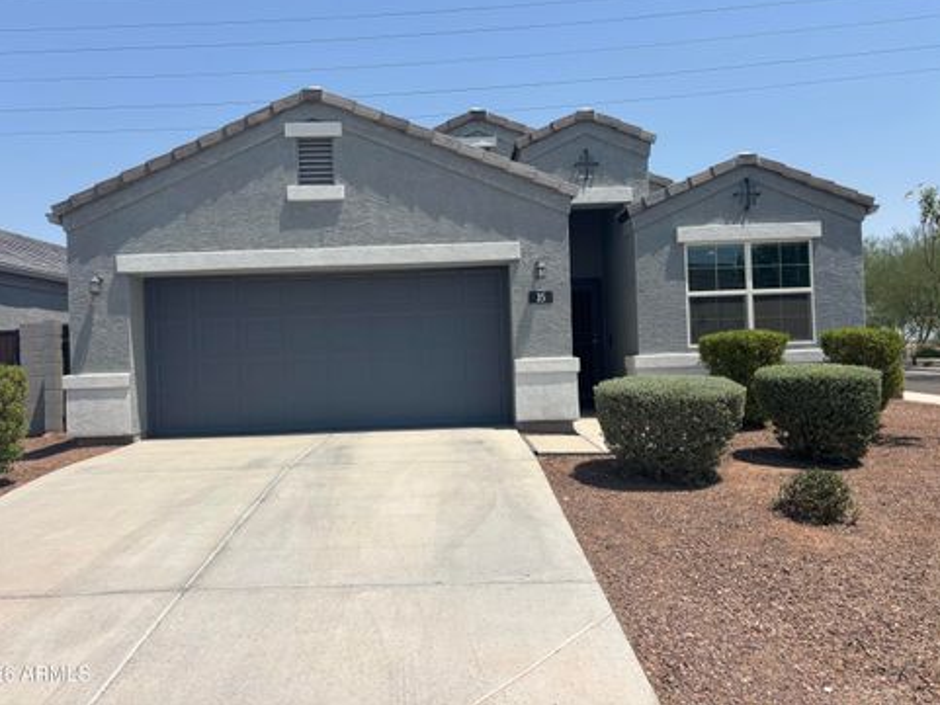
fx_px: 733
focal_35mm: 27
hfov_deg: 65.3
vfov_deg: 51.4
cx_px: 455
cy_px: 341
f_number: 1.6
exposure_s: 1/5618
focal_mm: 5.96
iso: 50
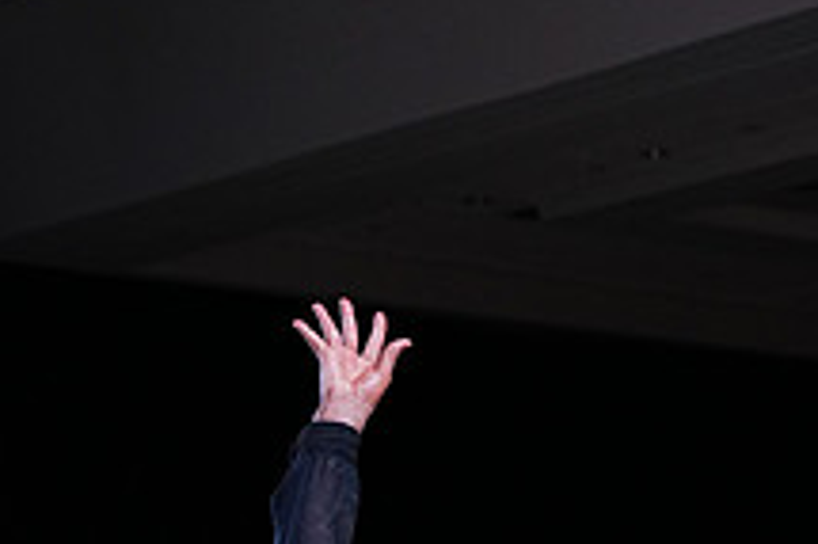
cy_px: 1050
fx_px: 4291
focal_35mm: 189
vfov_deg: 7.0
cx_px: 428
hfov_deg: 10.9
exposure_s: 1/500
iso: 800
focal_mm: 70
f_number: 4
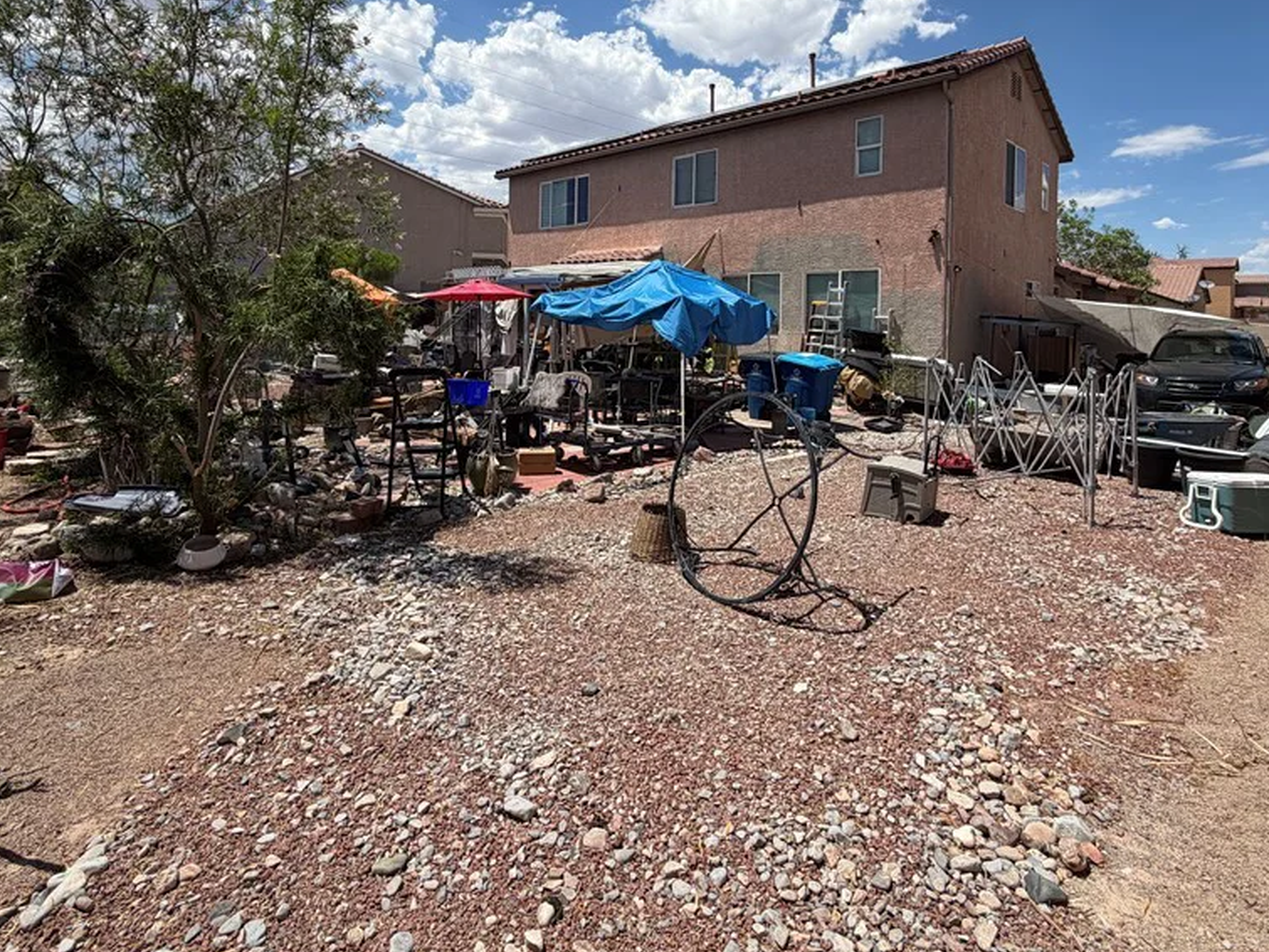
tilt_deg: +1.1
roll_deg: -1.5
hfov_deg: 84.6
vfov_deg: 66.7
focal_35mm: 19
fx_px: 696
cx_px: 659
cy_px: 311
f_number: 2.2
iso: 20
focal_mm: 2.22
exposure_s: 1/1211
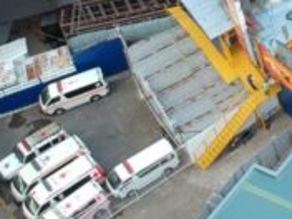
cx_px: 599
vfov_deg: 12.8
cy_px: -119
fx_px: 919
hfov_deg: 14.6
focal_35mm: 109
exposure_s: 1/60
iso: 100
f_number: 2.6
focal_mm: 4.49
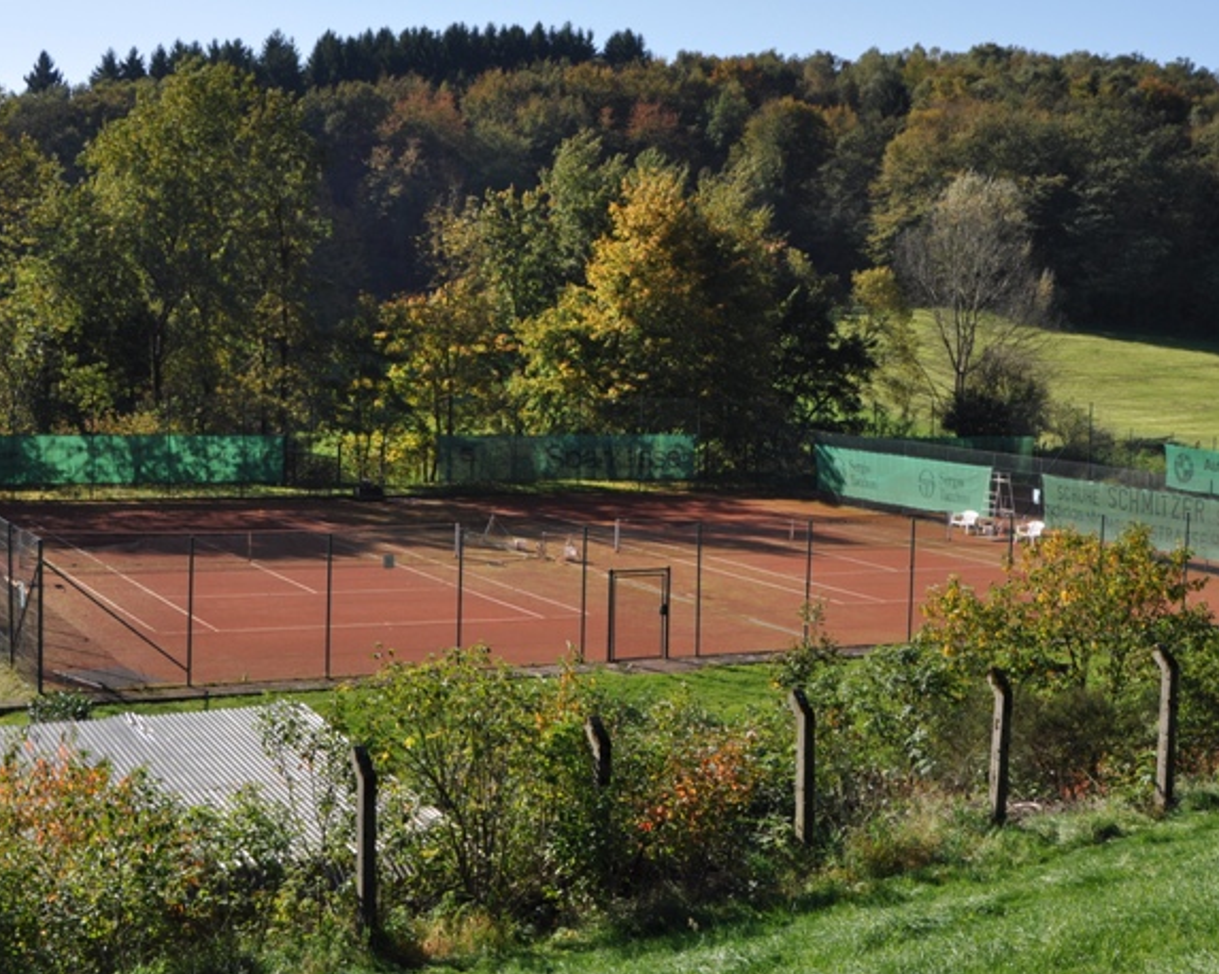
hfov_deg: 34.1
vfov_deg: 27.6
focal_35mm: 55
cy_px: 494
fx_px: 1984
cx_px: 728
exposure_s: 1/320
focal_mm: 28
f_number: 9
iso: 200
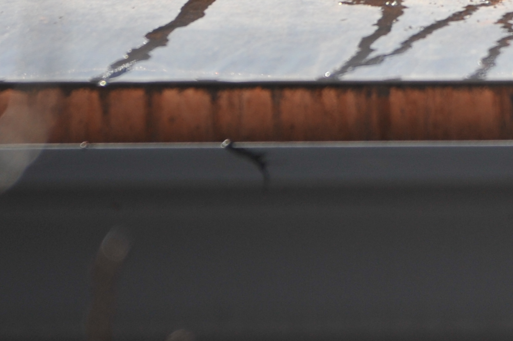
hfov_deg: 1.5
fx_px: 19409
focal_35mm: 1363
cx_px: 659
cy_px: -16
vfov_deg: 1.0
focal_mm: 400
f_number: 5.6
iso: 320
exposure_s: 1/2000
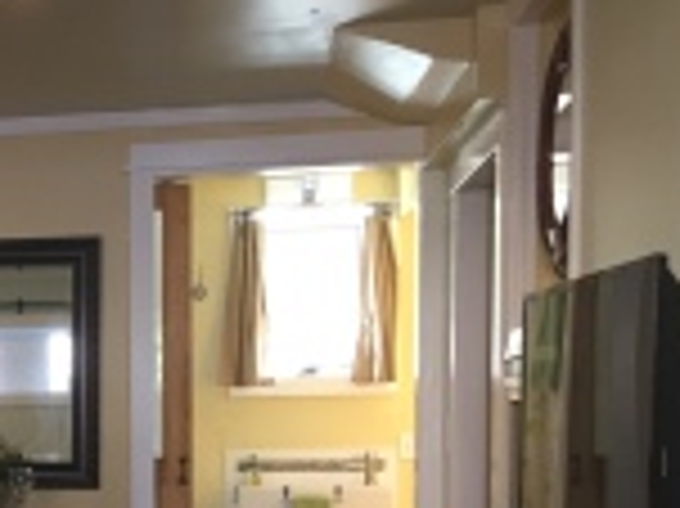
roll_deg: +0.2
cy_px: 504
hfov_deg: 23.0
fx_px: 1511
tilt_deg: -1.3
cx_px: -158
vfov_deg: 18.6
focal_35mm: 77
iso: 125
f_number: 2.2
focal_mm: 4.15
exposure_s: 1/30
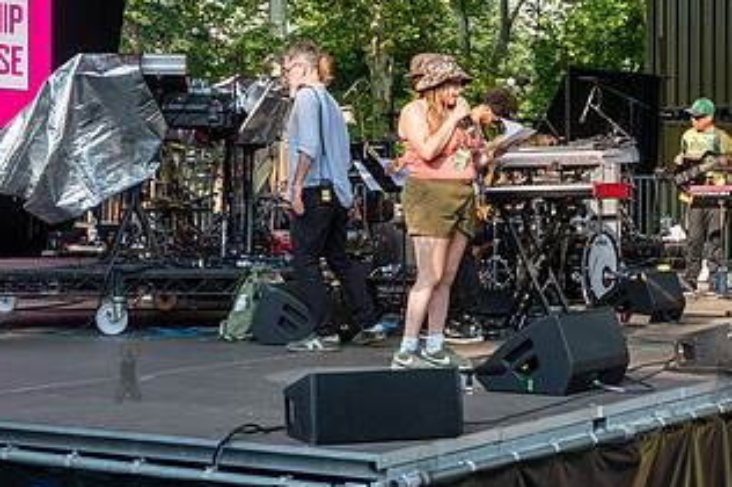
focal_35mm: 86
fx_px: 1747
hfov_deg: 23.6
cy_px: 250
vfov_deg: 15.9
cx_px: 424
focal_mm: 46
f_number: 4.5
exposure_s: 1/640
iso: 400
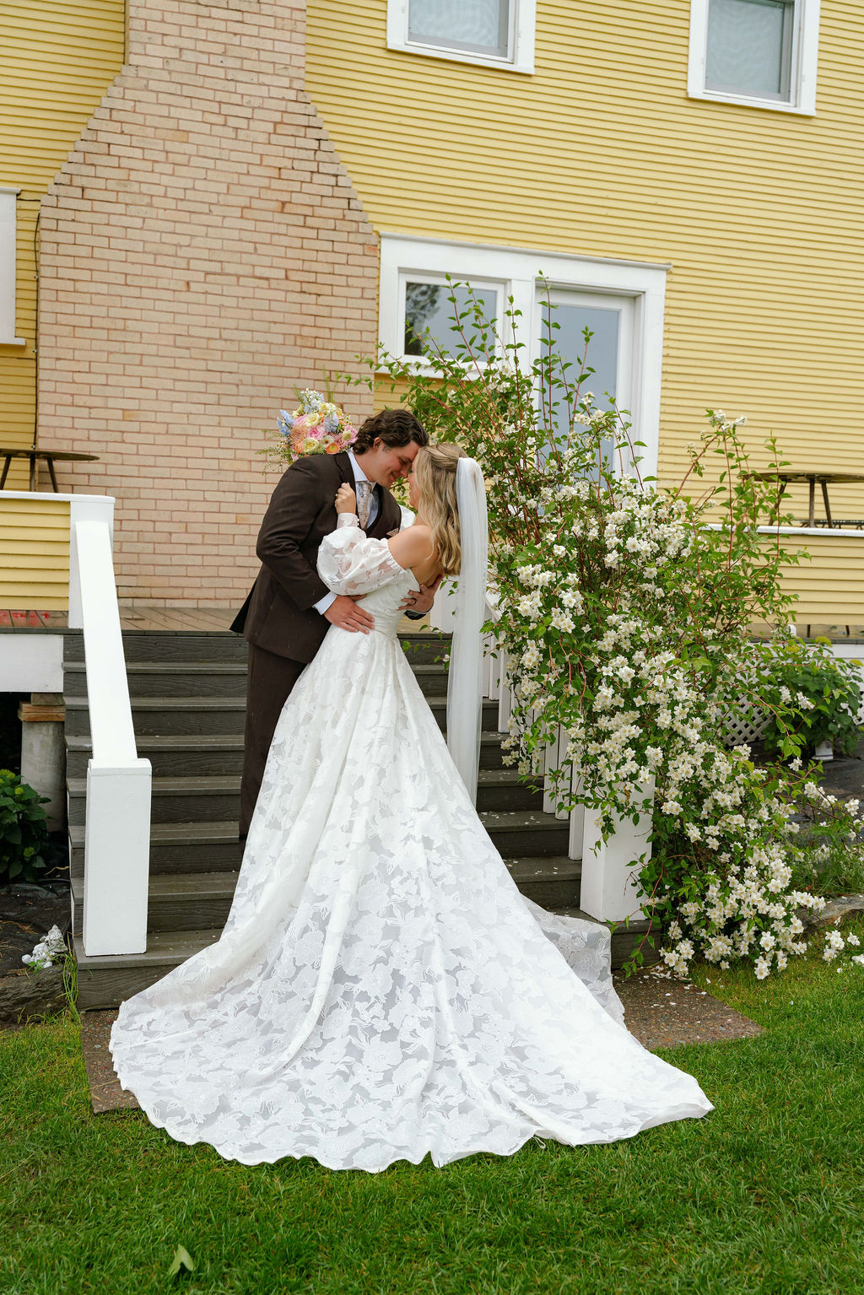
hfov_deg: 37.2
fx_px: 1285
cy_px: 648
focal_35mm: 36
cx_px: 432
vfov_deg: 53.5
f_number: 4
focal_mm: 35.7
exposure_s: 1/640
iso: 320
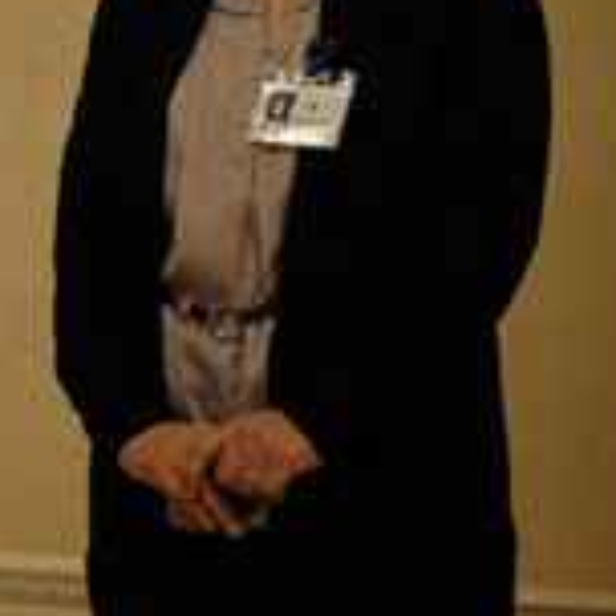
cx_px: -624
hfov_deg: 12.3
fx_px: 2517
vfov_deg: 13.8
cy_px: 32
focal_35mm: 125
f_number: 2.8
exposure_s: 1/100
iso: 900
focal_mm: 35
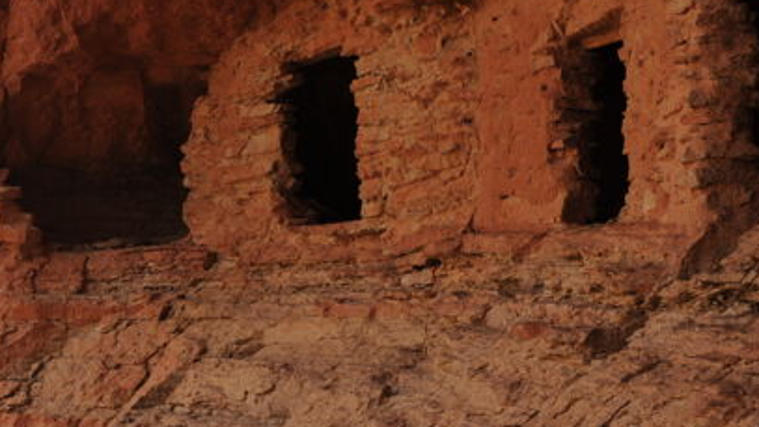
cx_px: 114
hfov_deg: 28.5
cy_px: 278
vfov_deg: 16.7
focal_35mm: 72
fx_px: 1449
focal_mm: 35
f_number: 13
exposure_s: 1/80
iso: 200
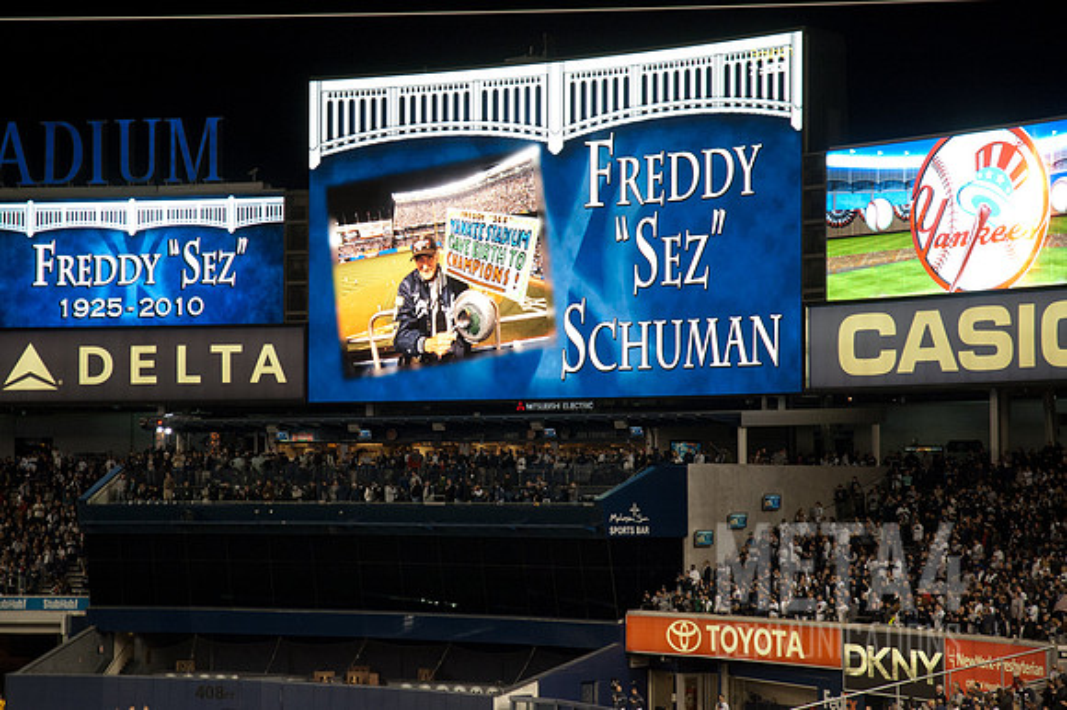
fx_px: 2666
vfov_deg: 15.2
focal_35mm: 90
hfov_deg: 22.6
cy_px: 355
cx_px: 534
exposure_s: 1/100
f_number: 5
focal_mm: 60
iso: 320
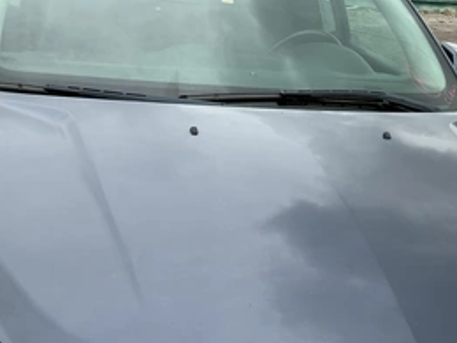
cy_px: 262
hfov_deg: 43.3
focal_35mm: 43
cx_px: 301
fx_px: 568
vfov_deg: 32.9
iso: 25
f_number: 1.8
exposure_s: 1/997
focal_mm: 3
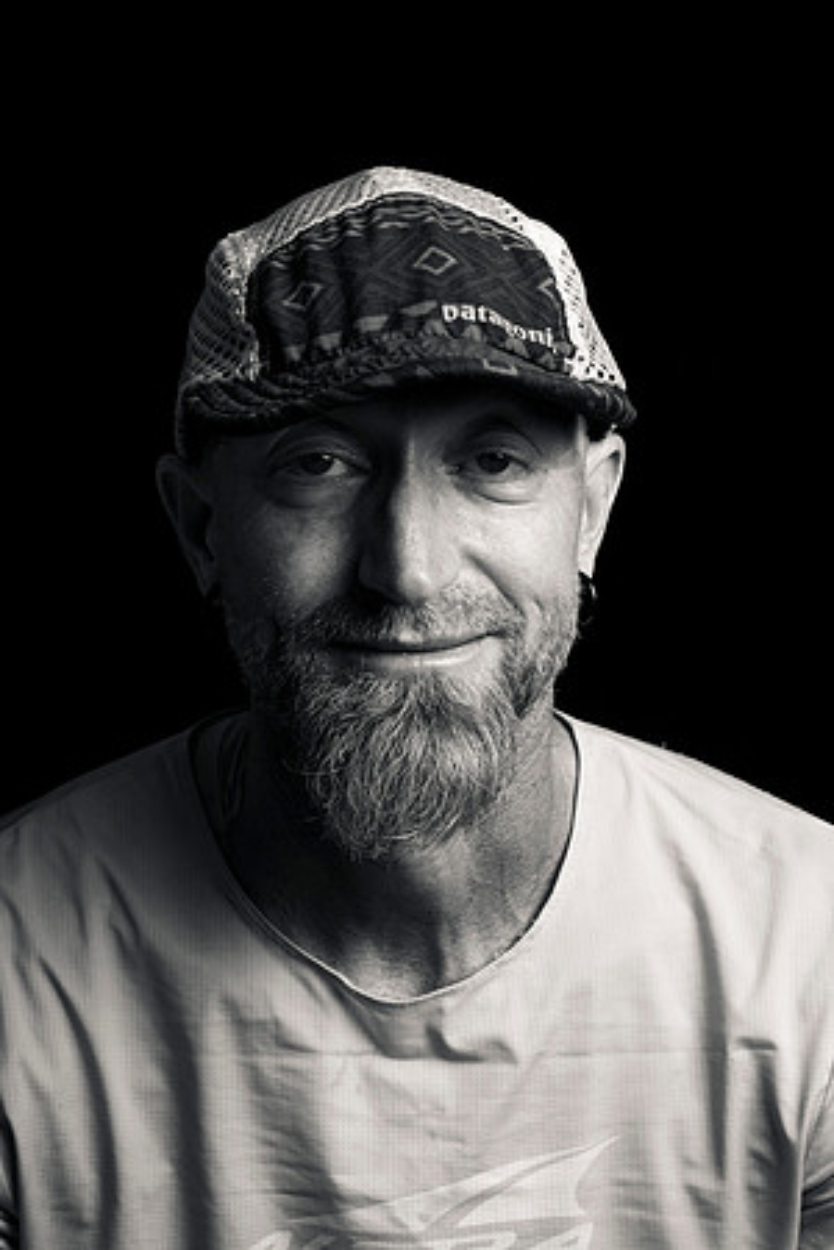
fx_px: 2432
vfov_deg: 28.8
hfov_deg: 19.5
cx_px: 417
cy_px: 625
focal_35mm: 70
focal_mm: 70
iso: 100
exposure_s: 1/320
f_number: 11
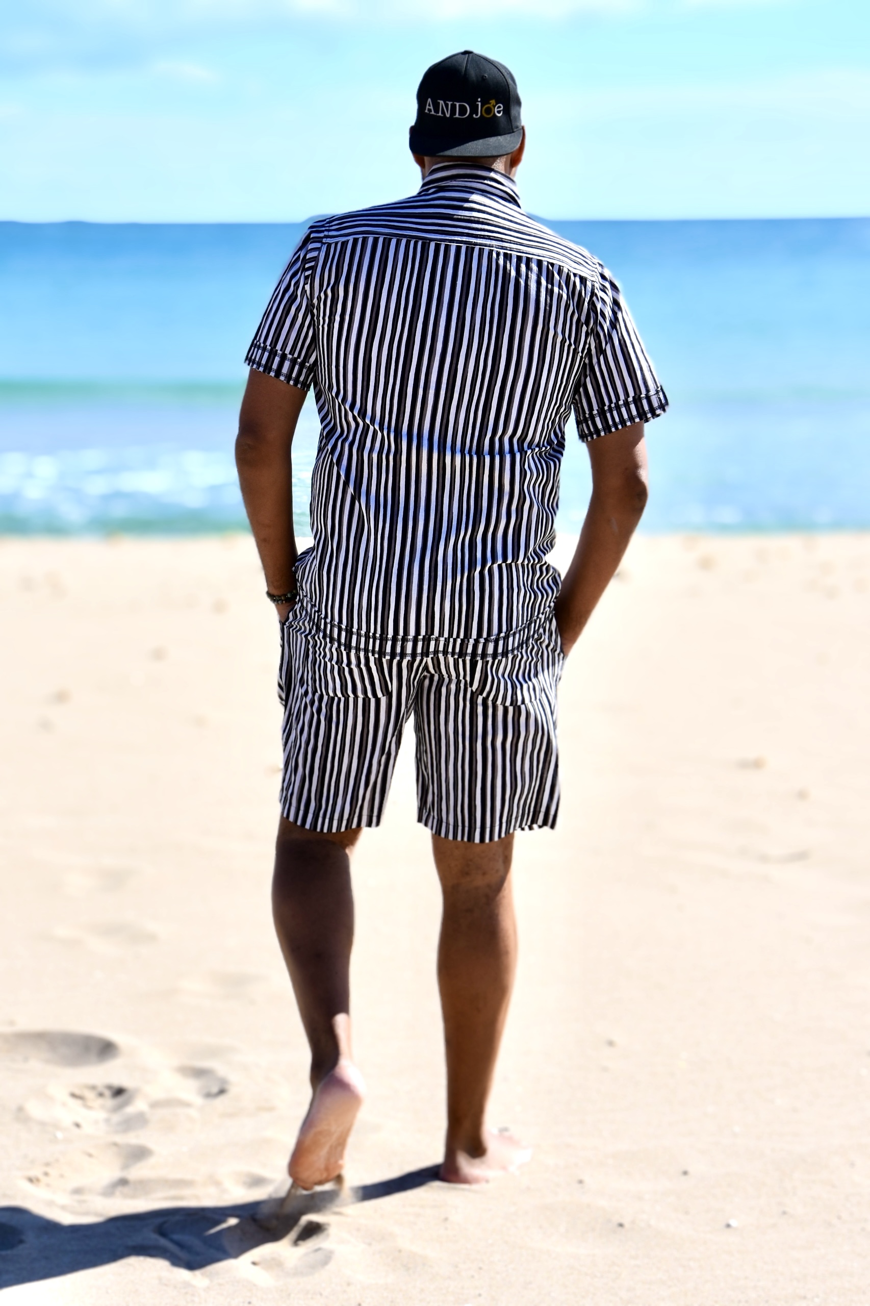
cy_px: 653
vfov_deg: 31.9
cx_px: 435
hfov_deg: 21.6
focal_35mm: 63
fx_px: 2284
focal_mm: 42
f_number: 8
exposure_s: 1/500
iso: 125
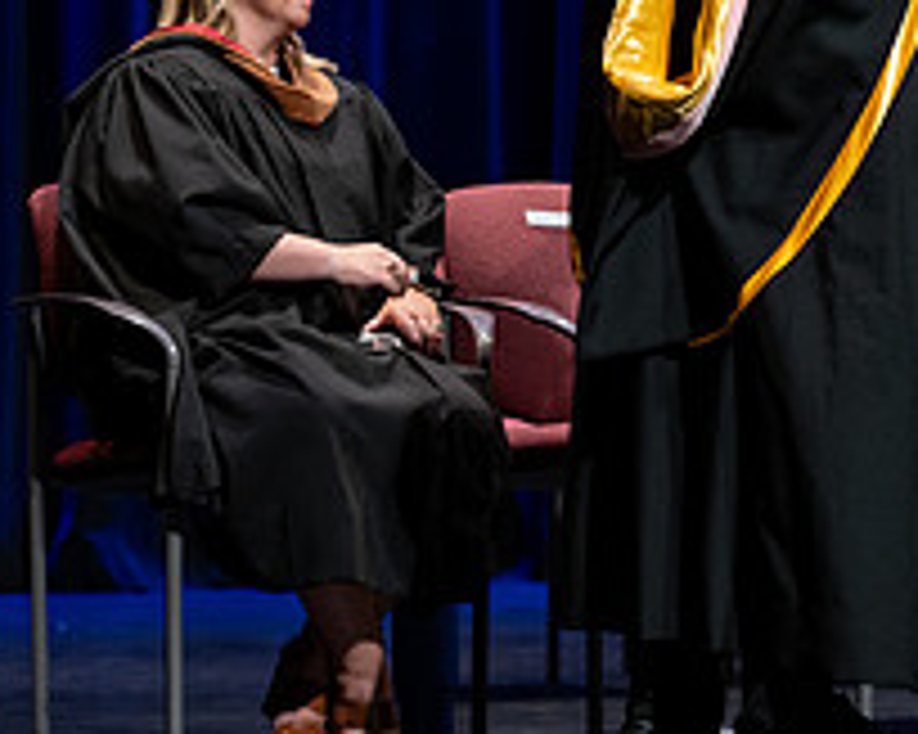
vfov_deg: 8.2
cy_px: 151
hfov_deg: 10.2
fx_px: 5078
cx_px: 1094
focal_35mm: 187
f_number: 2.8
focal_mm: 70
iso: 500
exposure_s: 1/250
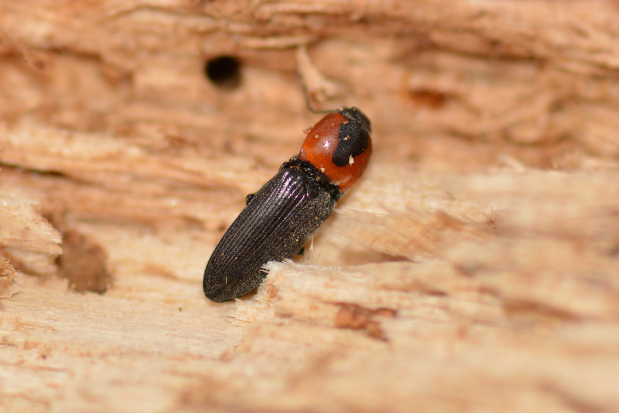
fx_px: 2579
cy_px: 206
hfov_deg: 13.7
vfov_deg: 9.1
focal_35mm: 150
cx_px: 310
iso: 100
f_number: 9
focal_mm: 100
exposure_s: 1/200
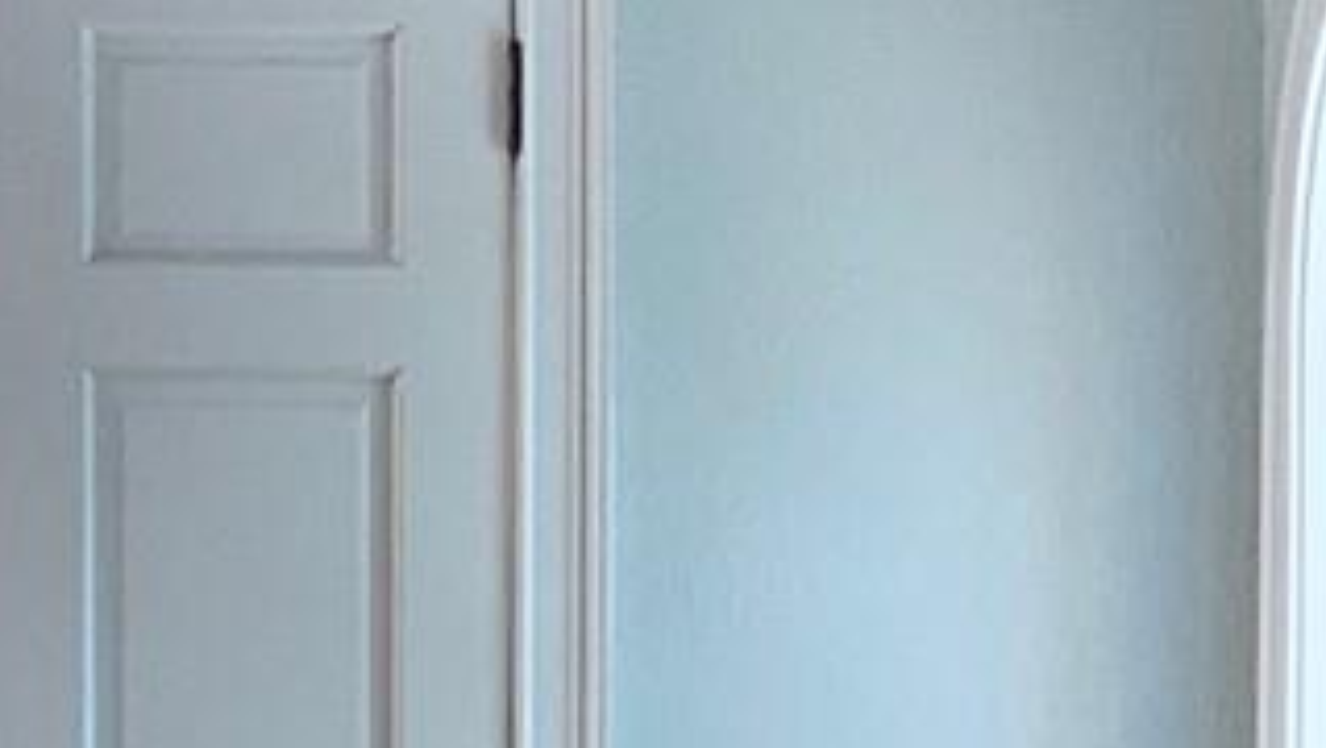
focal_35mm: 142
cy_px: 1791
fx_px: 4997
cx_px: 495
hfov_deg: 15.1
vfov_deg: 7.9
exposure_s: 1/60
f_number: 1.8
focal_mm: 4.25
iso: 250
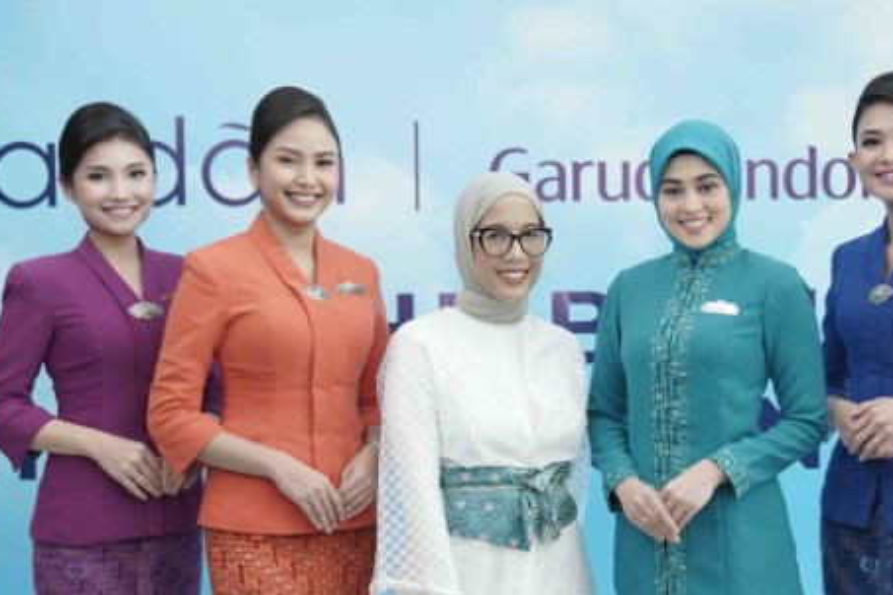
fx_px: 1339
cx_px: 528
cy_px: 378
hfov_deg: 36.8
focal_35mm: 54
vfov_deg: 25.0
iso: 1000
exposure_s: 1/160
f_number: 2.8
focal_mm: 34
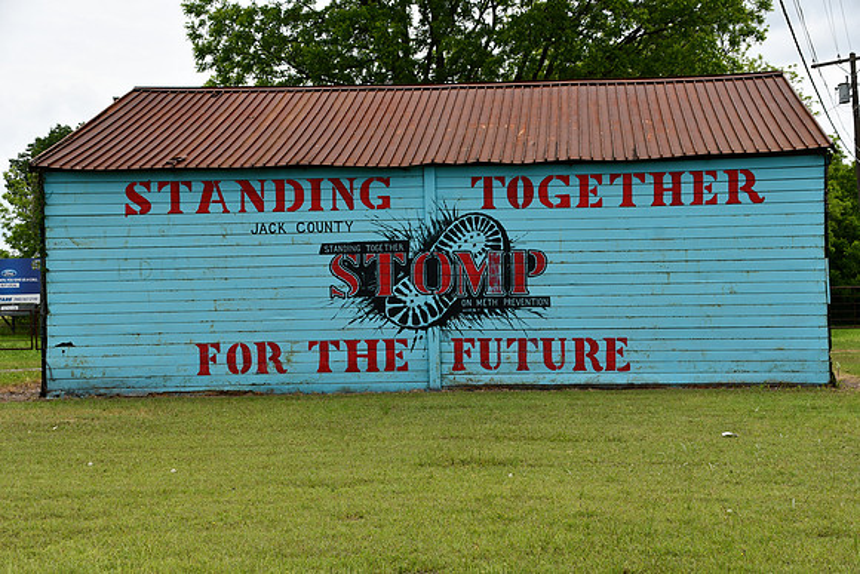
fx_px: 1720
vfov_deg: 18.9
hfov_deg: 28.1
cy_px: 287
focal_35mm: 72
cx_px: 430
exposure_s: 1/320
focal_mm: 48
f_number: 9
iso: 100
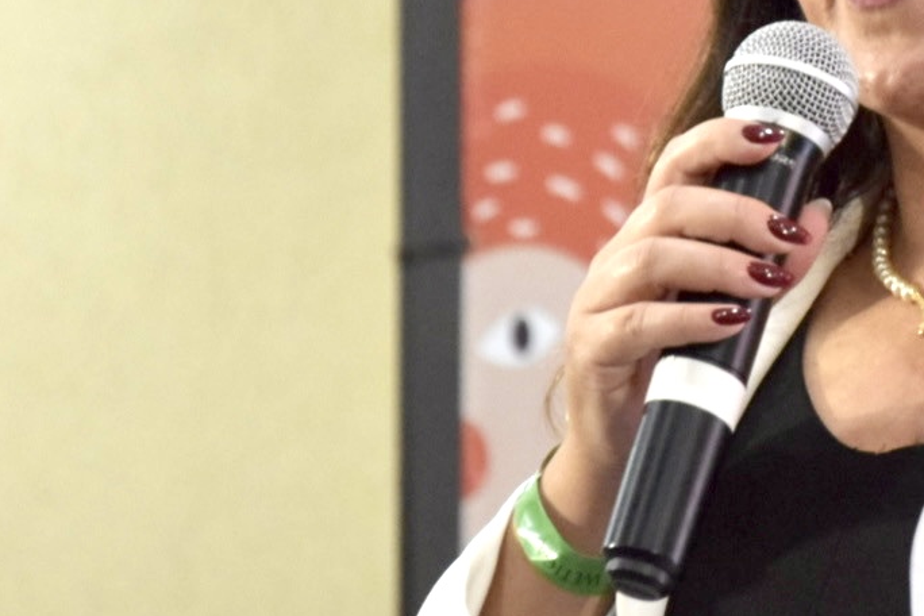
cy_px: 99
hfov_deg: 5.5
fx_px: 9578
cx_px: 894
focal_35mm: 373
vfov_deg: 3.7
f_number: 5.6
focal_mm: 105
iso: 2200
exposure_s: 1/125
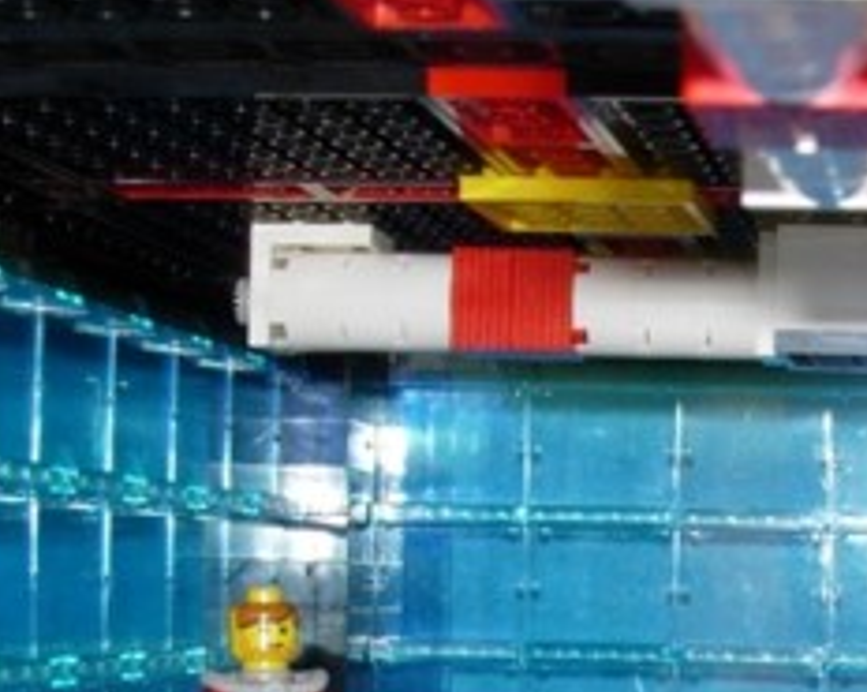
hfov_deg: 18.9
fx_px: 2460
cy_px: 819
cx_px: 1046
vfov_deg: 15.4
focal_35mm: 96
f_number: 4.8
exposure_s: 1
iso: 79
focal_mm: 7.8
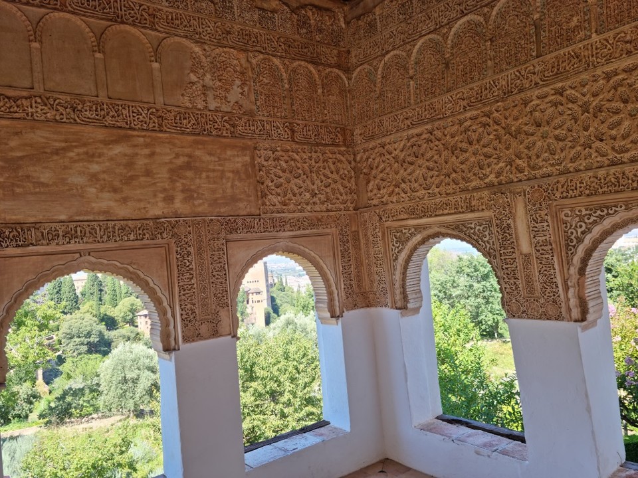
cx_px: 319
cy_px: 239
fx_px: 498
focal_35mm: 27
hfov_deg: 65.3
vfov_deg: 51.4
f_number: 2
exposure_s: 1/191
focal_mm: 5.9
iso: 25
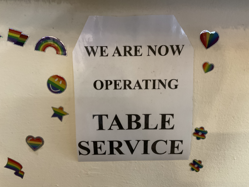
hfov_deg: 61.7
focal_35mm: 29
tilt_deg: -16.4
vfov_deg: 48.2
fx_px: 209
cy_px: 94
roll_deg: +2.2
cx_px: 124
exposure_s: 1/33
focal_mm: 3
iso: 250
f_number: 1.8
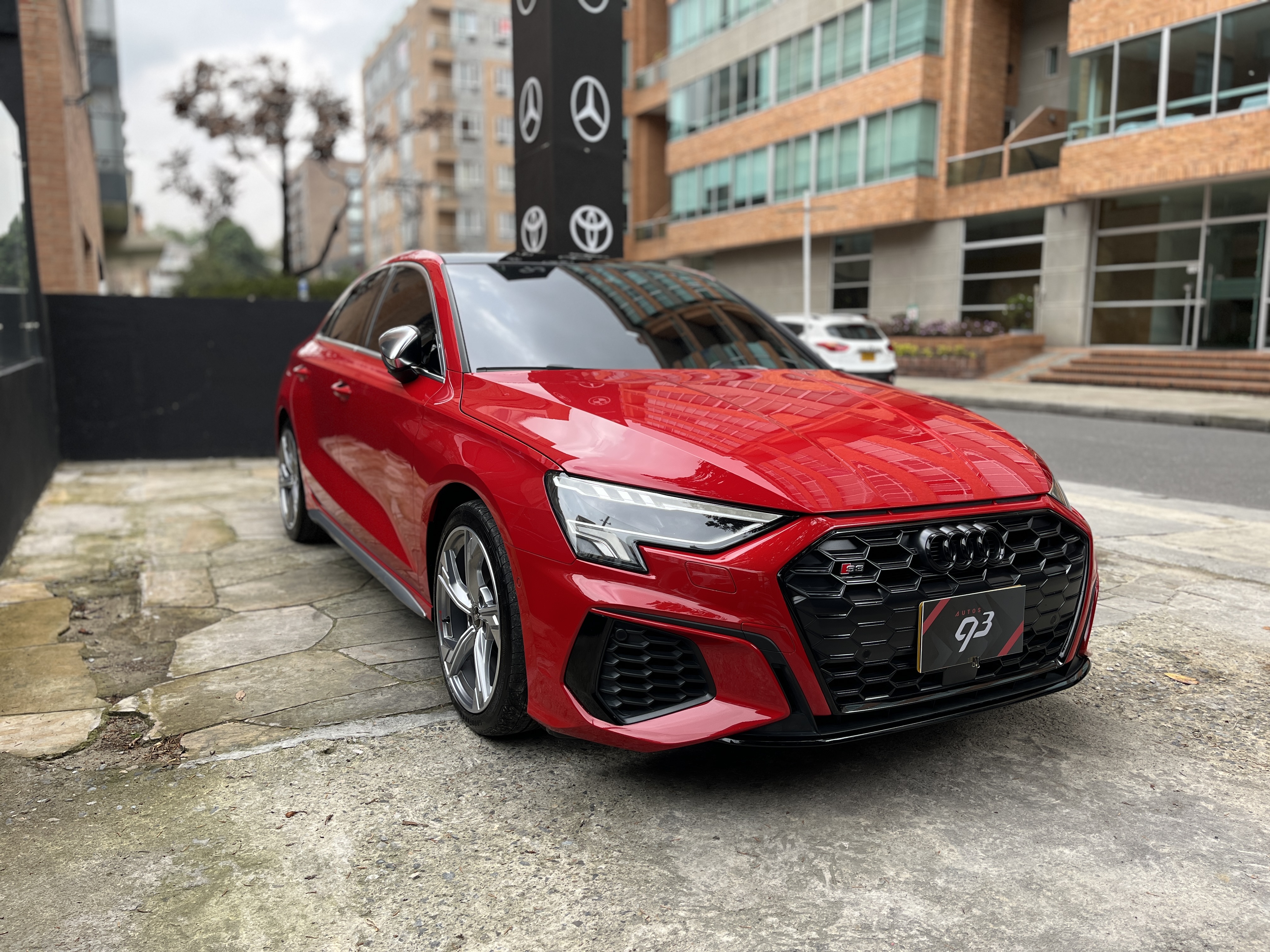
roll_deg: +0.4
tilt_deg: -8.8
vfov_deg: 53.1
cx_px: 635
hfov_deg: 67.3
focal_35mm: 26
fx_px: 954
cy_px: 476
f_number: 1.6
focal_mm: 5.1
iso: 50
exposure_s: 1/383
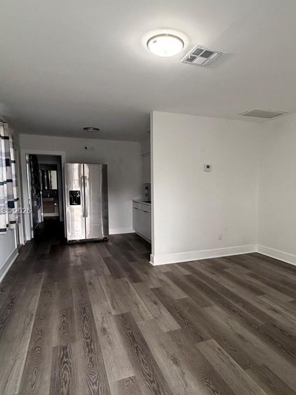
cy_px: 212
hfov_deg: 58.5
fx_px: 262
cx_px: 174
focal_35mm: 23
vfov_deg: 73.8
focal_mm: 2.22
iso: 250
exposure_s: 1/60
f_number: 2.2
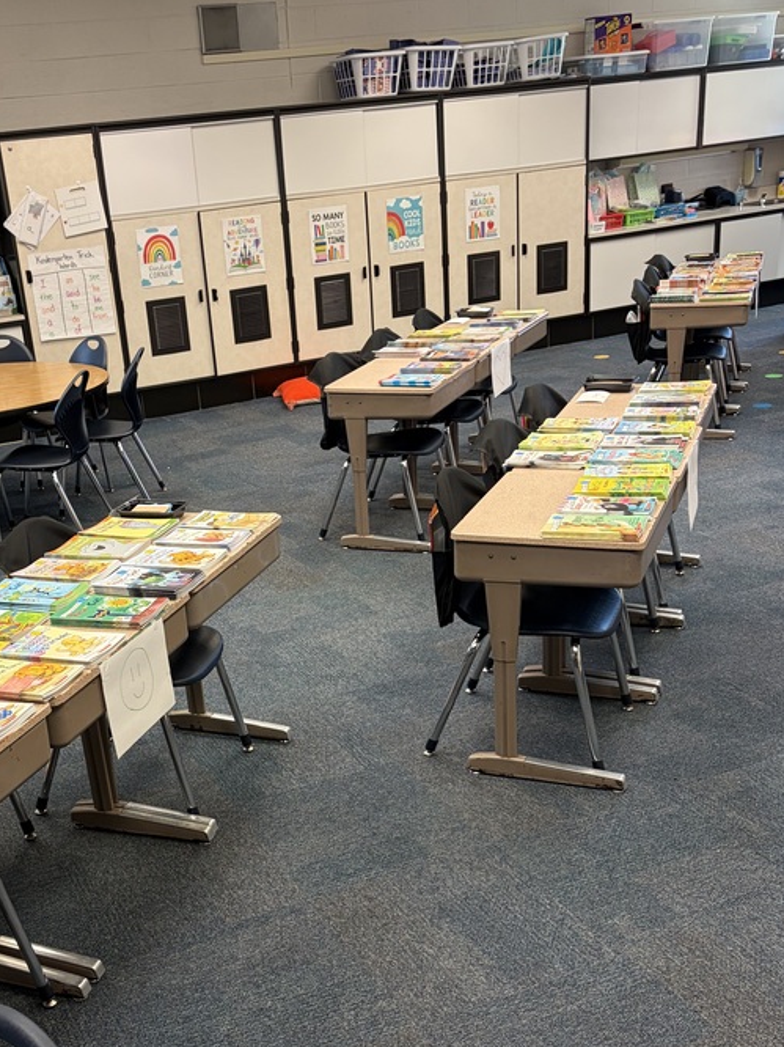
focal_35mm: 40
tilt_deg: -22.4
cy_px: 638
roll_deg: +7.2
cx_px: 248
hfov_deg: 35.5
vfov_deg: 46.5
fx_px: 1209
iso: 100
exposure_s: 1/60
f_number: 1.6
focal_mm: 5.96
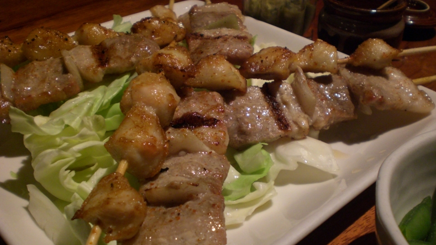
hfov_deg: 48.4
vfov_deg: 28.3
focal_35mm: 42
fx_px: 486
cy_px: 142
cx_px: 216
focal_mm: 6.3
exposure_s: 1/15
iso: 200
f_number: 3.1
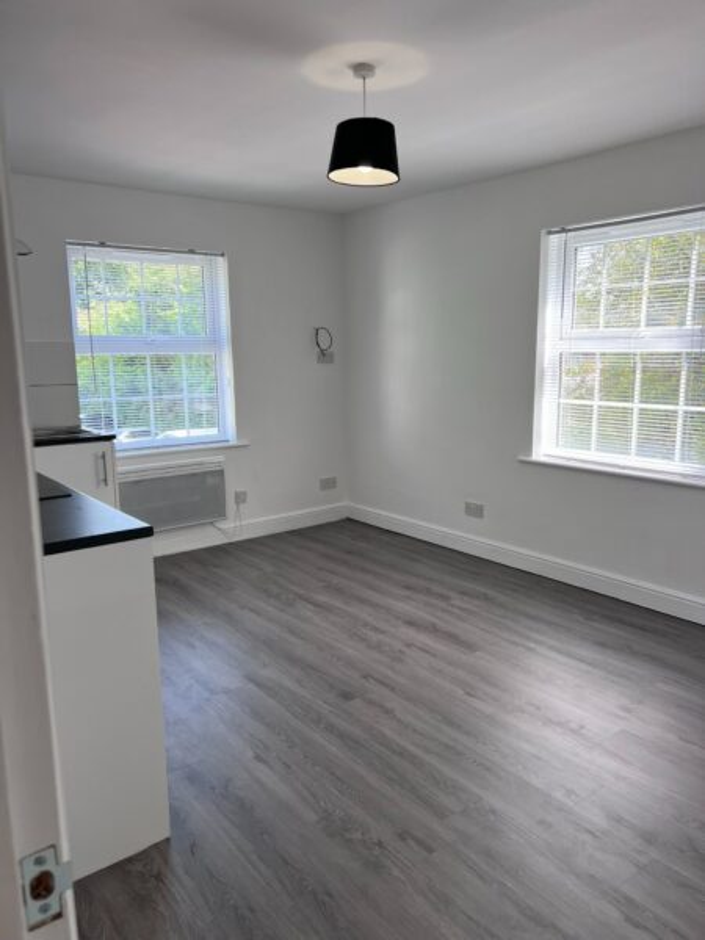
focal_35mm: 26
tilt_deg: -9.8
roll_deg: +0.0
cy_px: 470
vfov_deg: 67.3
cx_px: 352
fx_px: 706
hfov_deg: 53.1
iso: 50
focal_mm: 5.7
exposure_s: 1/171
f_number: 1.5
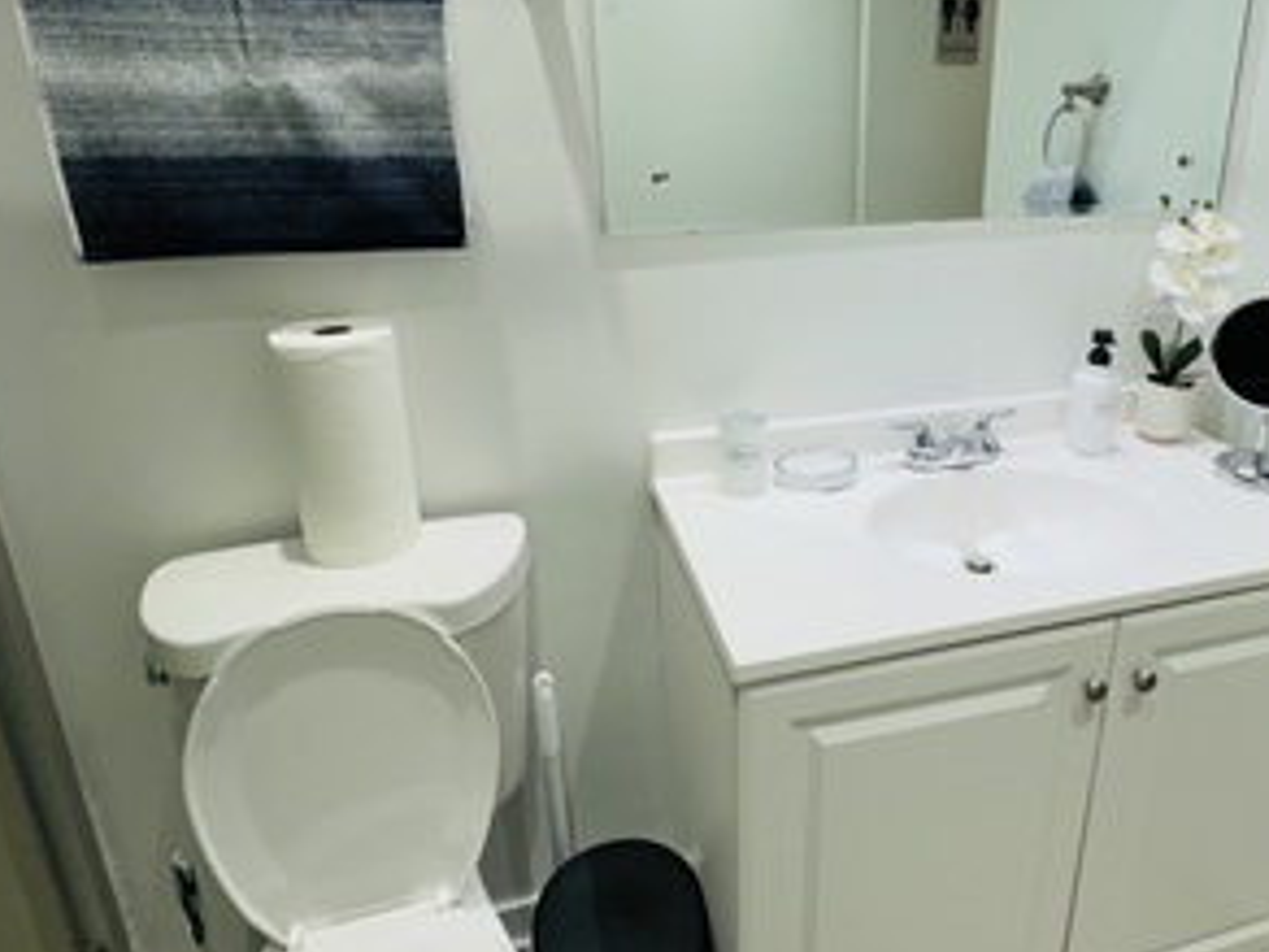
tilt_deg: -16.5
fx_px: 880
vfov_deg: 56.4
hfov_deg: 70.9
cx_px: 754
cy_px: 383
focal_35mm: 24
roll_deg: +0.0
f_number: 2.2
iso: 40
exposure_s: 1/121
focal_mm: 2.22
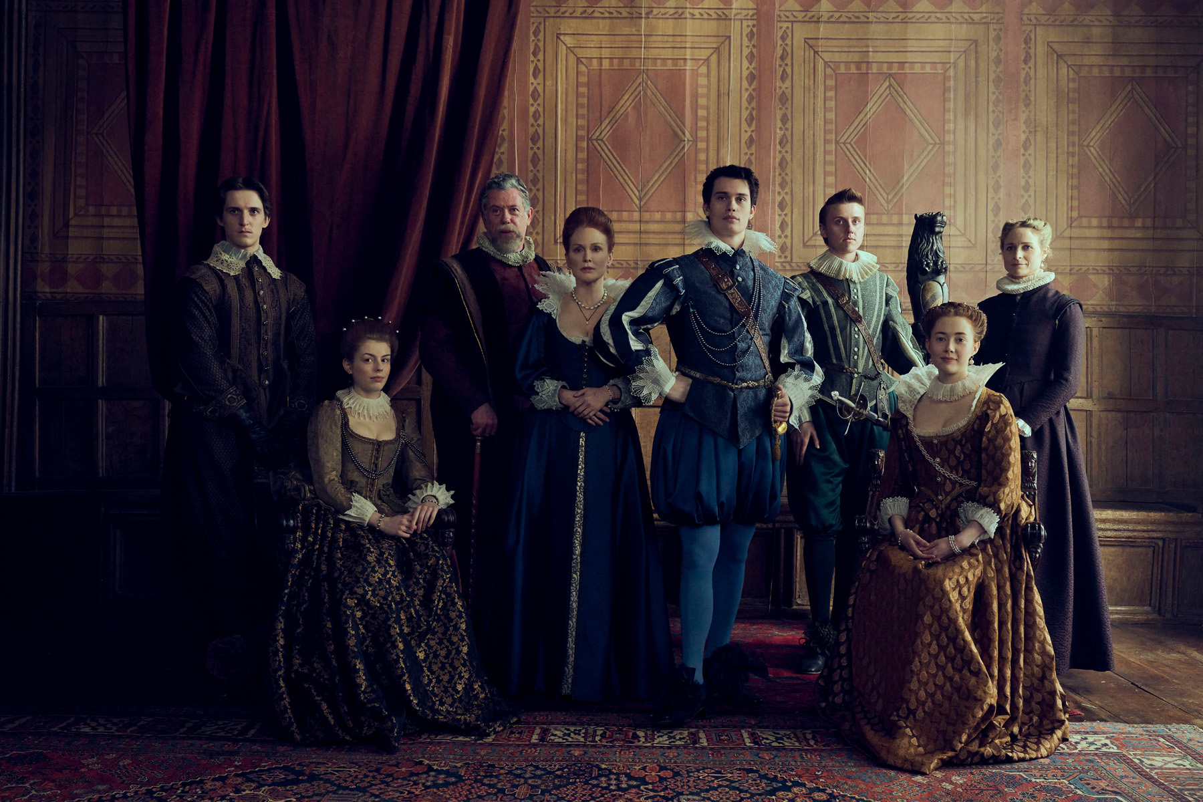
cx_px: 602
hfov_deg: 55.1
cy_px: 401
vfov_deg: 38.4
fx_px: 1153
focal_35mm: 34
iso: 1600
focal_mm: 34.5
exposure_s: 1/100
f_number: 8
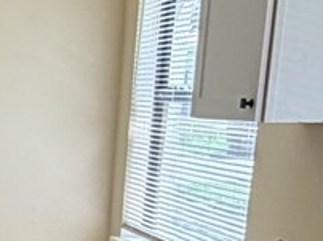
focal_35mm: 111
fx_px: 1035
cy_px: 369
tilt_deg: -14.5
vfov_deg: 12.6
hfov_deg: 16.1
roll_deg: -0.1
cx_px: -173
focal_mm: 2.22
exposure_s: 1/120
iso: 100
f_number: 2.2
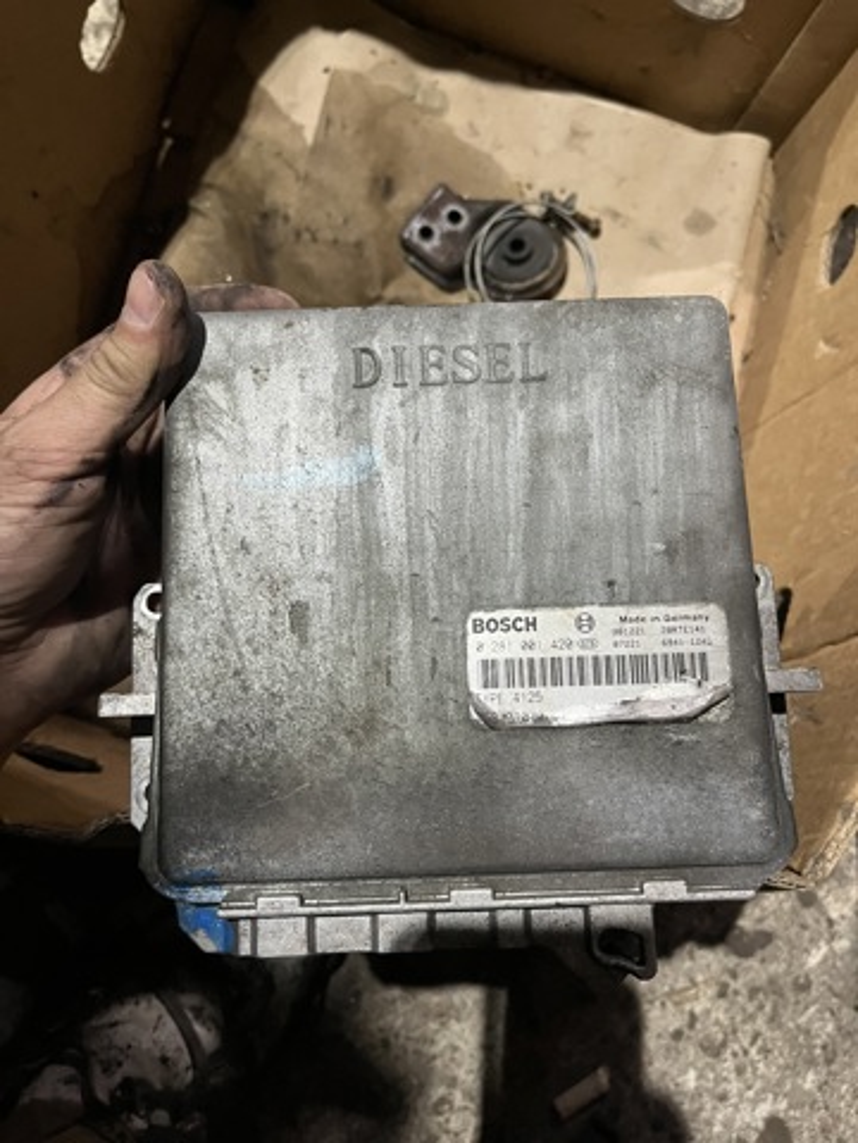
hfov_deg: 53.1
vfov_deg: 67.3
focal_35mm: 26
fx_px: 859
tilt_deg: -73.1
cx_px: 429
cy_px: 572
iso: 400
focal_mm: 5.1
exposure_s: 1/50
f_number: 1.6
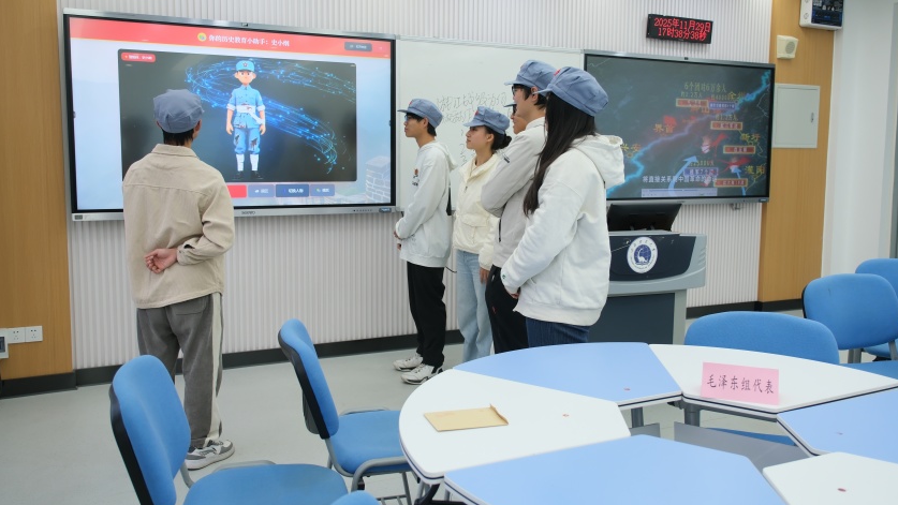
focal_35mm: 33
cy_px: 234
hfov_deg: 59.5
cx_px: 452
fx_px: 786
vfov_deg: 35.6
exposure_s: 1/100
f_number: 2.8
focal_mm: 20.4
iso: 320
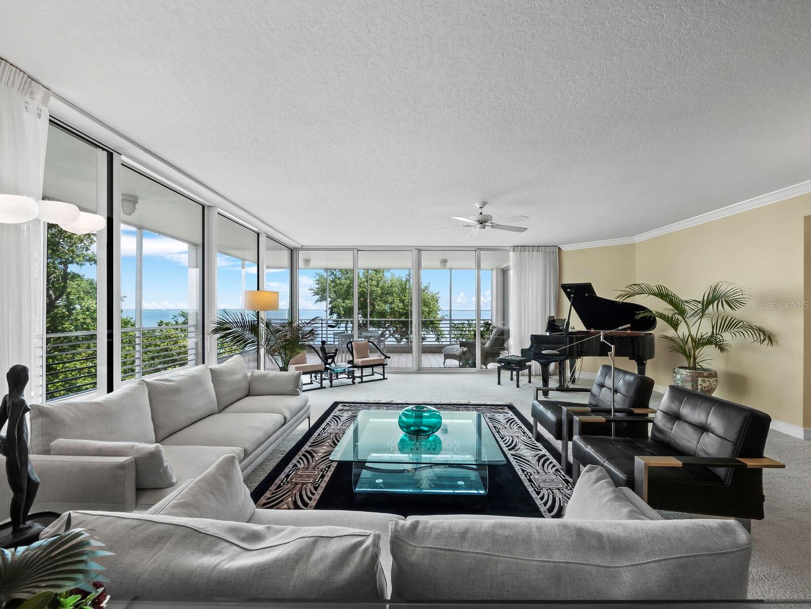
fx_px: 328
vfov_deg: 85.7
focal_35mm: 14
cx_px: 406
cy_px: 304
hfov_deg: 102.0
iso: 320
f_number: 10
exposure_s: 1/10
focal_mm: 7
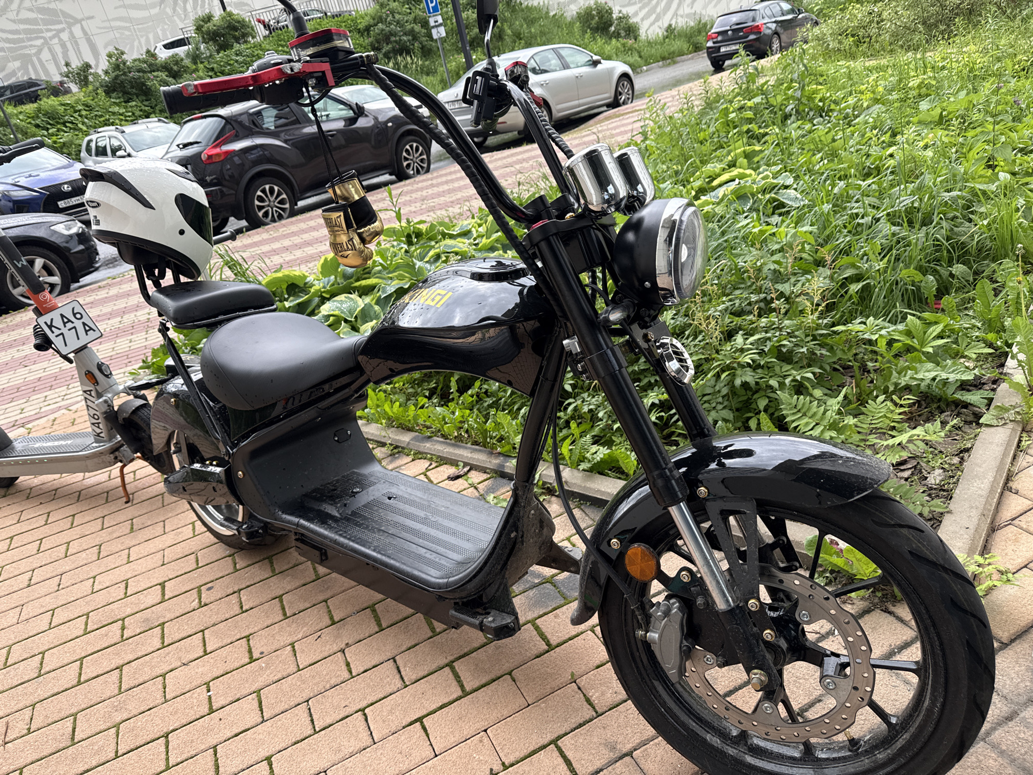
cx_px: 516
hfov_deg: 71.6
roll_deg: +14.2
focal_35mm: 24
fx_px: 716
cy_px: 388
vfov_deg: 56.8
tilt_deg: -25.2
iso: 80
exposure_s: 1/131
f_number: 1.78
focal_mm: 6.76
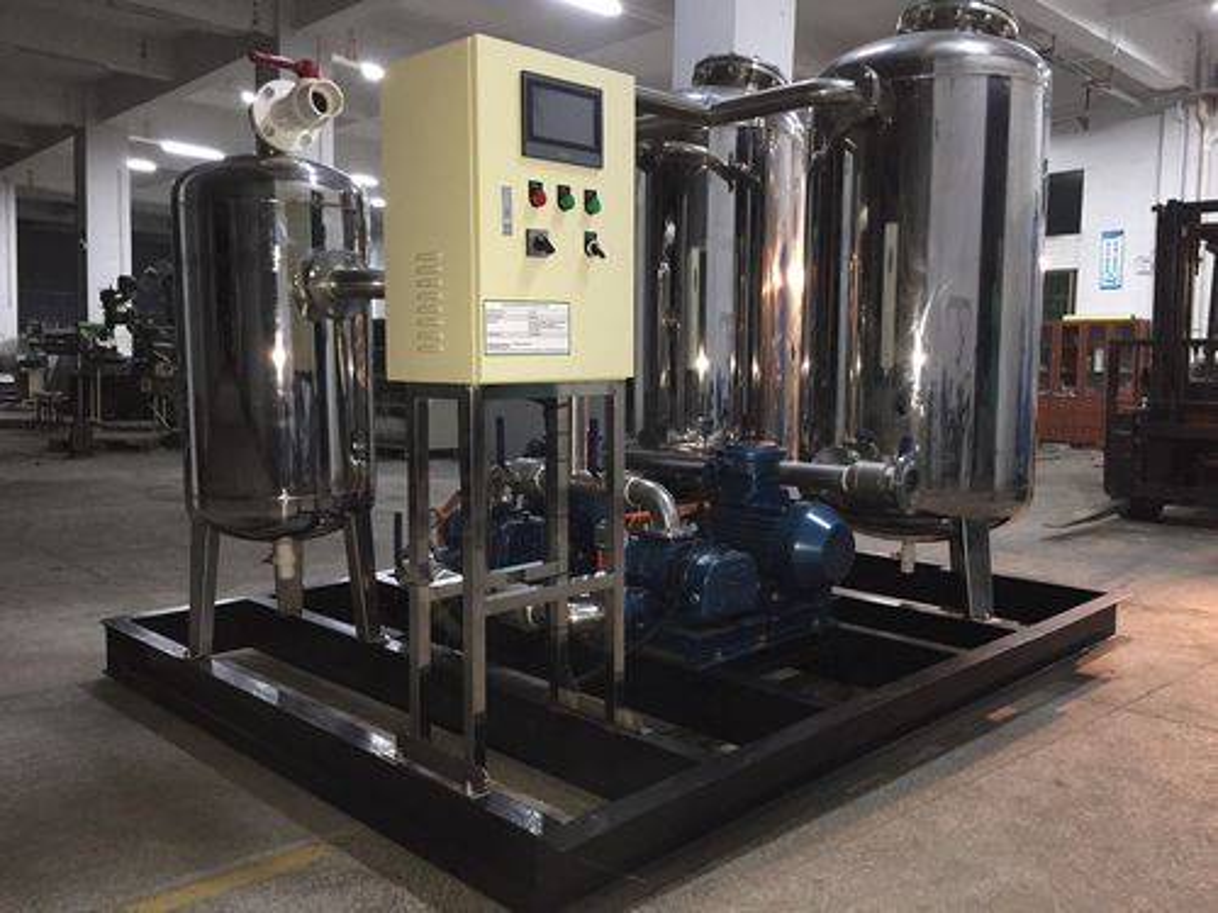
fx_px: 1020
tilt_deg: -4.2
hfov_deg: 61.7
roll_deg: -2.5
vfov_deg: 48.2
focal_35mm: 29
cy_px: 456
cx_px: 609
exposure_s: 1/17
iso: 250
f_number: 2.2
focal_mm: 4.15
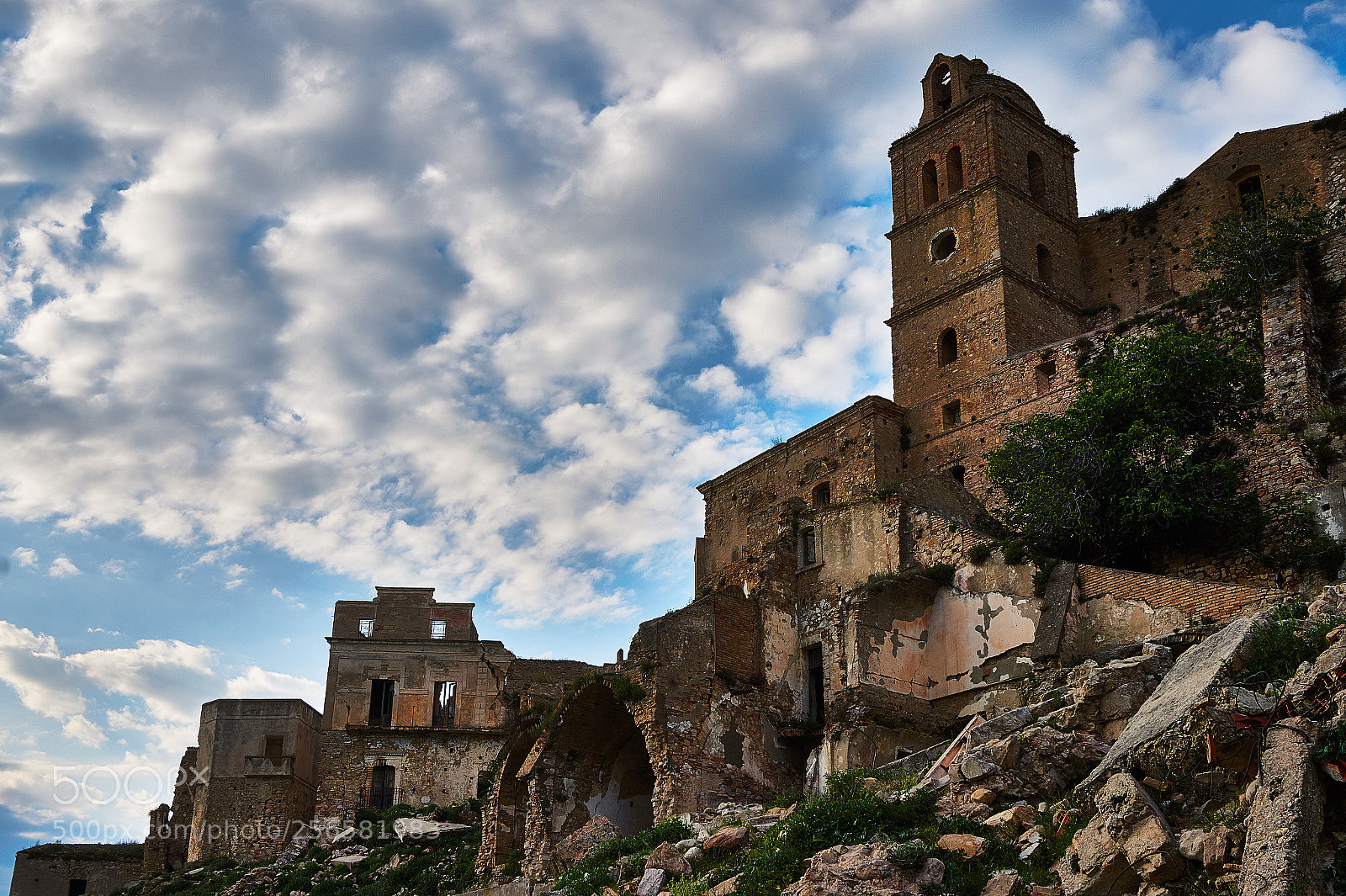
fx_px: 1457
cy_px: 448
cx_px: 673
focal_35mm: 39
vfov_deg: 34.2
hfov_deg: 49.6
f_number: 14
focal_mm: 26
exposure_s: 1/80
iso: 100
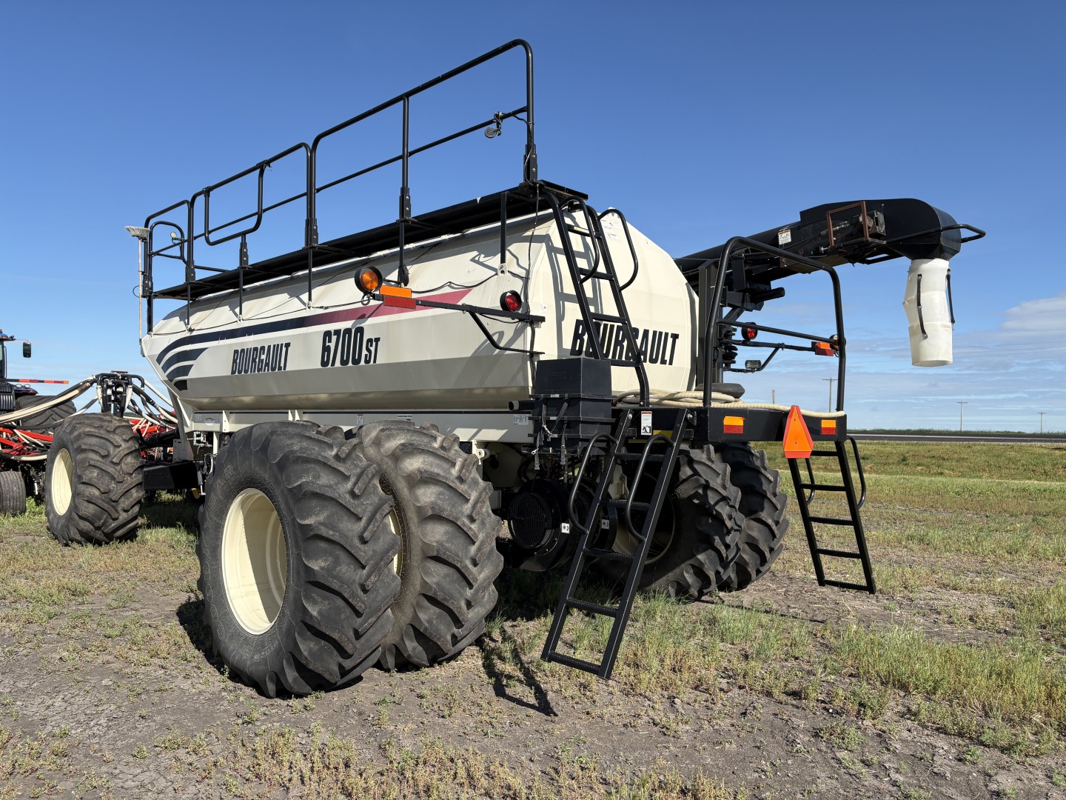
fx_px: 801
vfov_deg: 53.1
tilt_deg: +2.1
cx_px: 533
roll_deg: -1.3
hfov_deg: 67.3
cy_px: 400
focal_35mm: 26
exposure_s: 1/3448
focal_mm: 5.96
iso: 50
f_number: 1.6
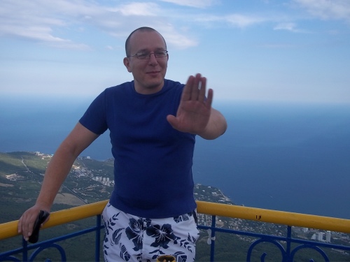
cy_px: 131
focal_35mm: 36
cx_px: 175
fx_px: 364
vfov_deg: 39.7
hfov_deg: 51.4
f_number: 8
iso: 80
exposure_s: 1/200
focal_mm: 6.5
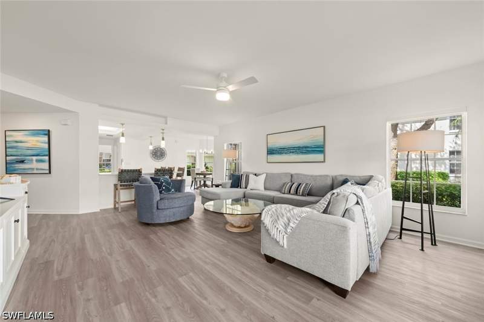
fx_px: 188
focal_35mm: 14
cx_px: 242
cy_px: 161
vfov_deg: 81.2
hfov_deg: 104.3
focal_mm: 14
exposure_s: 1/4
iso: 400
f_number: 10
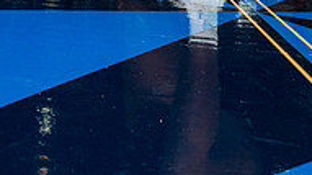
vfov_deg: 11.4
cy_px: -191
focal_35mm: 94
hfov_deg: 22.7
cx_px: 126
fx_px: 777
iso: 800
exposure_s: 1/200
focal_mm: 38
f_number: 7.1
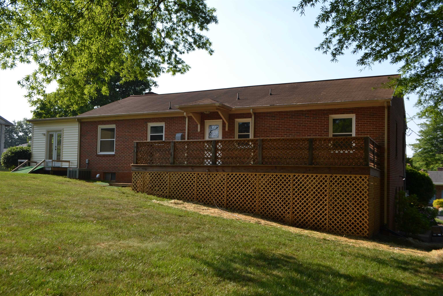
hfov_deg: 57.2
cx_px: 222
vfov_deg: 40.0
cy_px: 148
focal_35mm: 33
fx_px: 406
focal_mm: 22
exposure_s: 1/200
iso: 100
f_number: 6.3
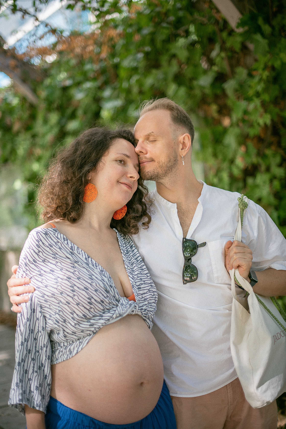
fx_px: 595
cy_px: 214
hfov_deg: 27.0
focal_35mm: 50
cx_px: 143
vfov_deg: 39.6
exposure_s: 1/500
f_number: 1.4
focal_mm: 50
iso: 100
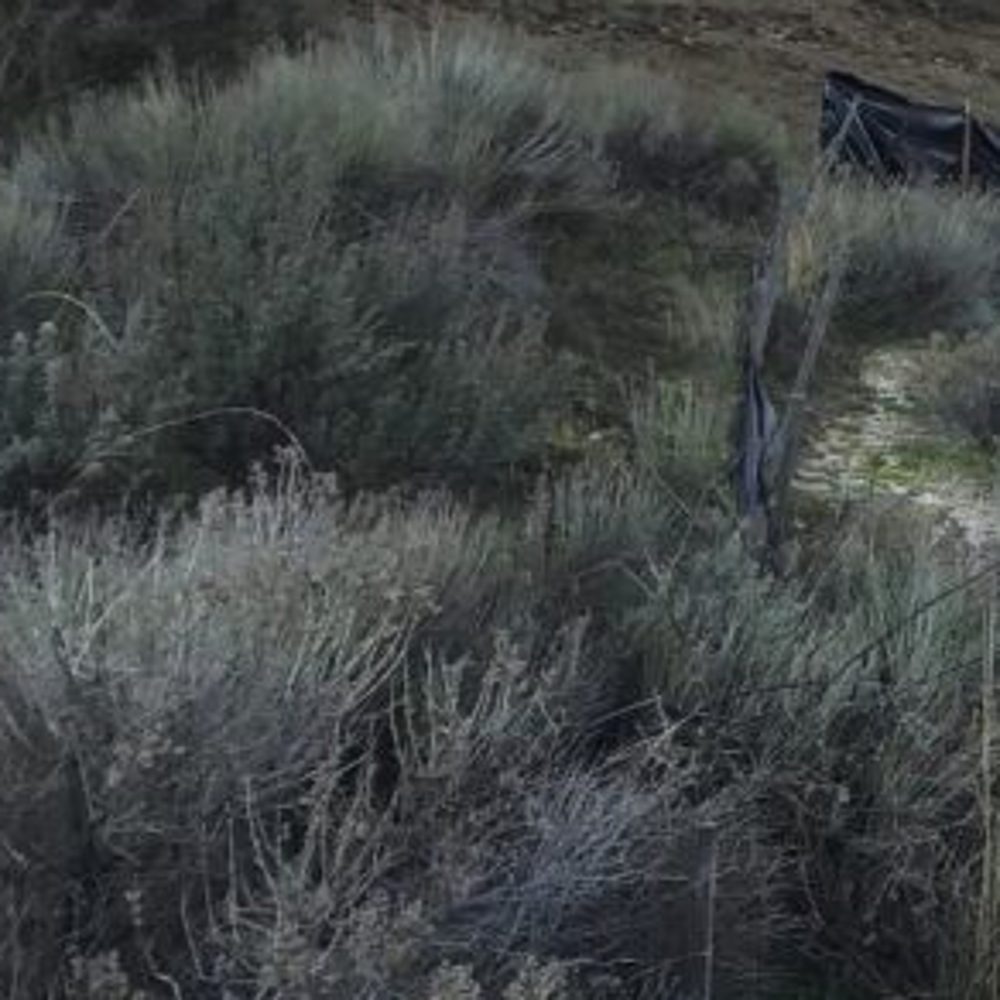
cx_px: 1428
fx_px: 3138
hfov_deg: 16.7
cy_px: 188
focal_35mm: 96
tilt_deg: -5.8
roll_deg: +0.6
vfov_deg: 17.9
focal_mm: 3.3
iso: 25
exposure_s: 1/936
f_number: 2.4
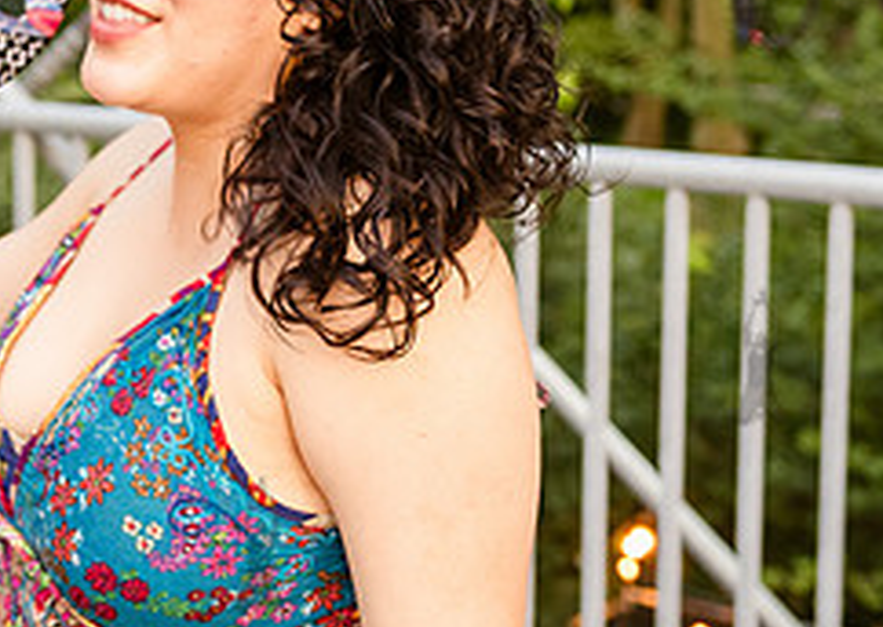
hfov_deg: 19.4
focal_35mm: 102
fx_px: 2554
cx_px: 187
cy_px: 177
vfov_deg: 14.0
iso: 2000
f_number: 3.2
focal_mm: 36
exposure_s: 1/160
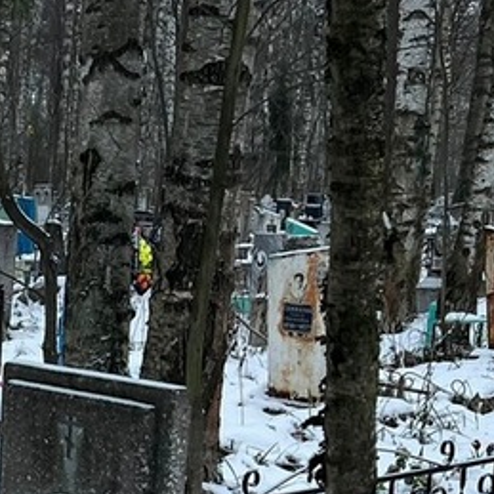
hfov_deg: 17.8
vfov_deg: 18.5
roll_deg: -0.8
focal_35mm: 91
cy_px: 504
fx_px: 1469
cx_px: -164
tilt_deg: -12.0
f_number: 1.5
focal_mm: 5.7
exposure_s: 1/111
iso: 125
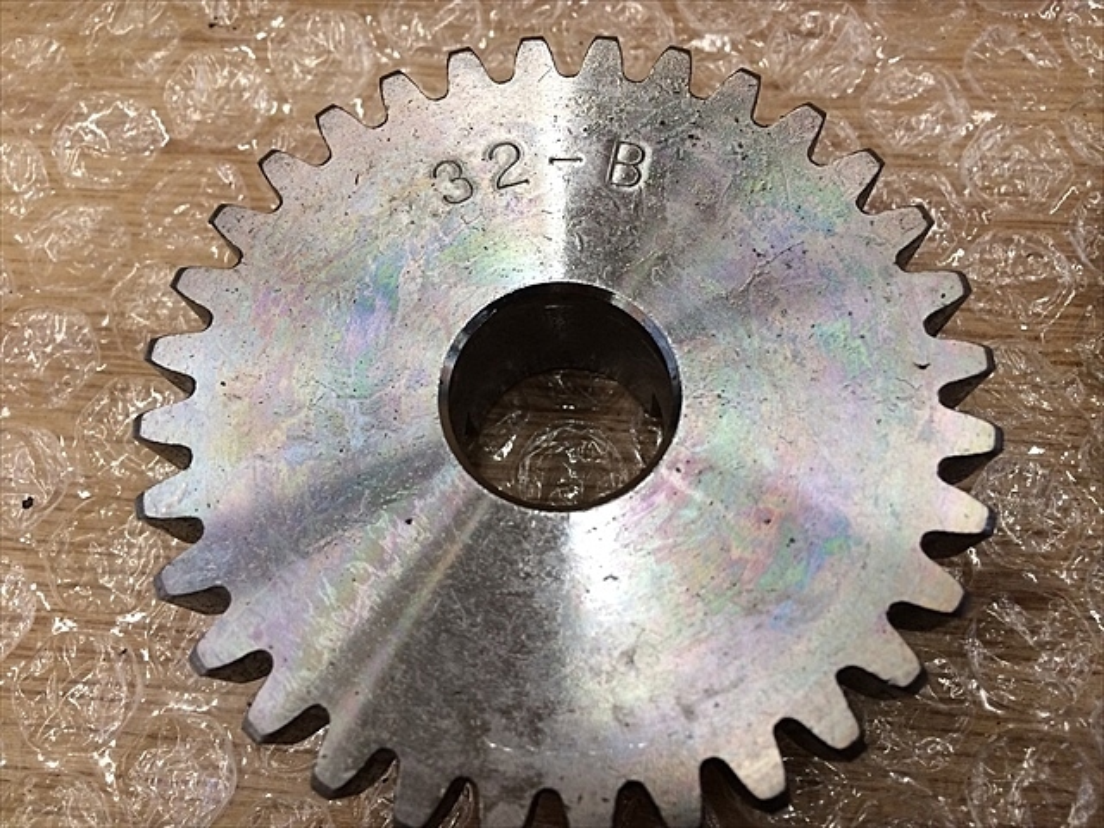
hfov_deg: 61.7
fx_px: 925
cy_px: 414
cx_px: 552
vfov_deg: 48.2
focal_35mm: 29
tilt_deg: -72.1
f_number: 2.2
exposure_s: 1/30
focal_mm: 4.15
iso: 50
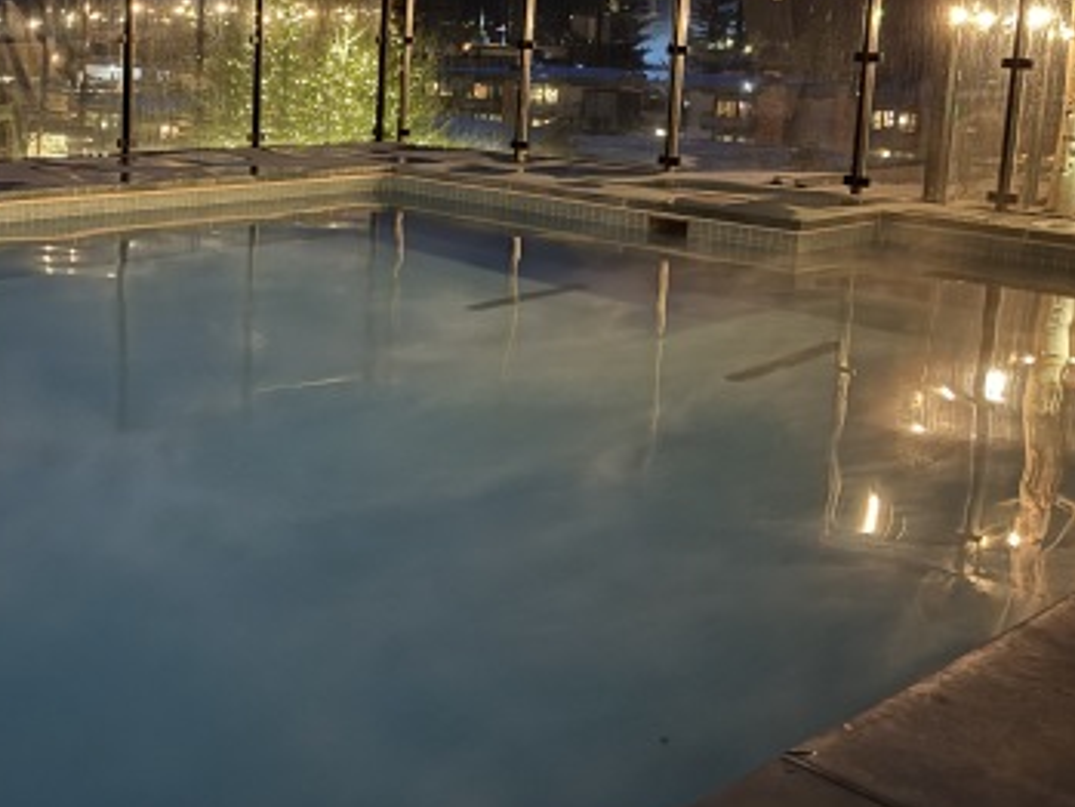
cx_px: 154
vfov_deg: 32.3
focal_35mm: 44
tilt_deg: -9.1
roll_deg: -1.5
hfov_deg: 40.4
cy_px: 203
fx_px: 1367
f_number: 1.78
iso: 1600
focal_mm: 6.76
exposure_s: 1/9
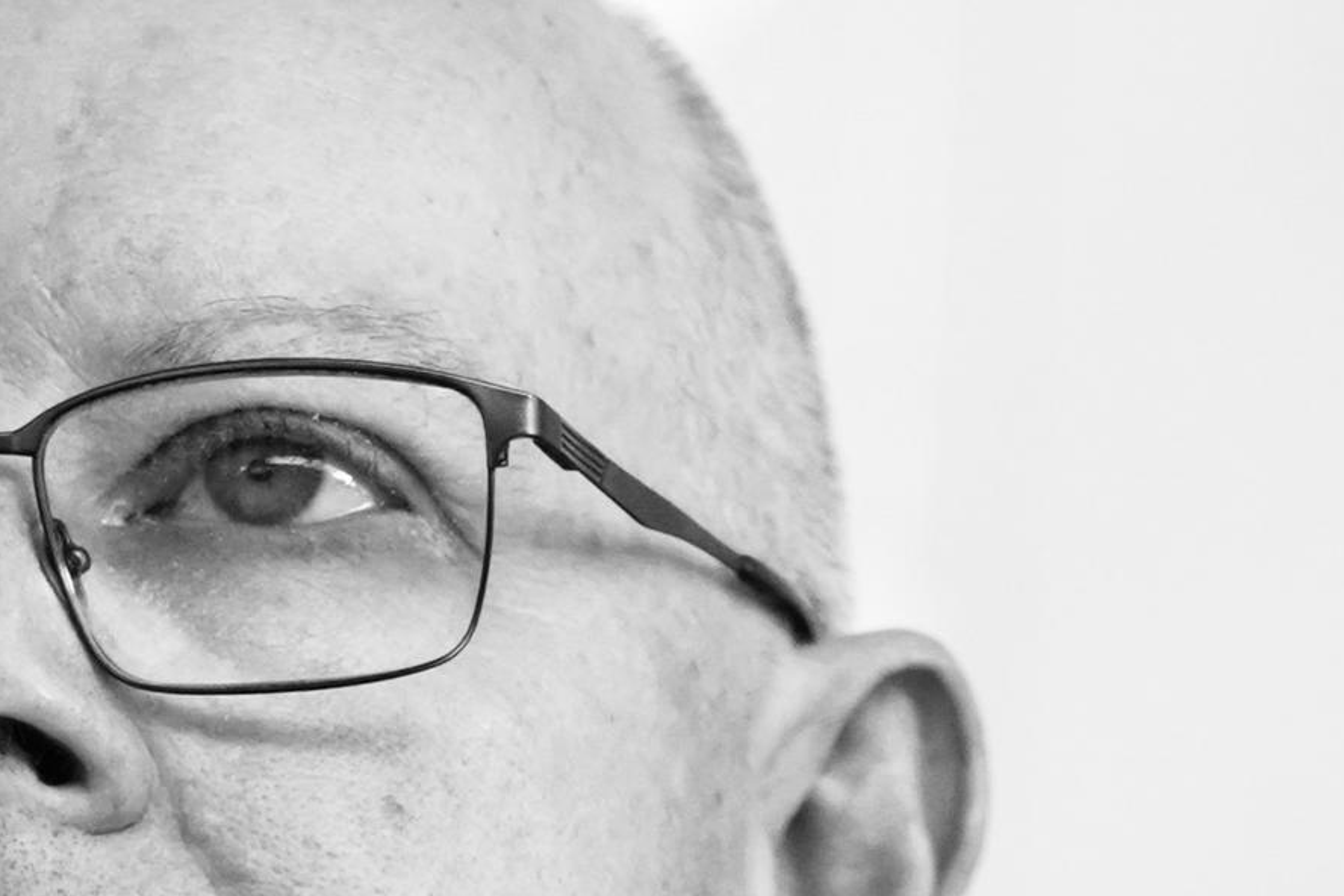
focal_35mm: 197
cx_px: 475
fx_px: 7354
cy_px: 1965
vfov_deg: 6.7
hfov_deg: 10.4
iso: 1000
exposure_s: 1/50
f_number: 1.8
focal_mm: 35
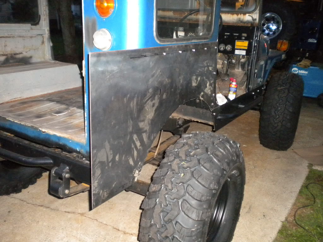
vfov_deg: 40.7
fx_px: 327
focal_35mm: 35
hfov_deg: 52.6
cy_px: 121
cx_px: 162
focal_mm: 6.3
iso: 785
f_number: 3.1
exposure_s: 1/30
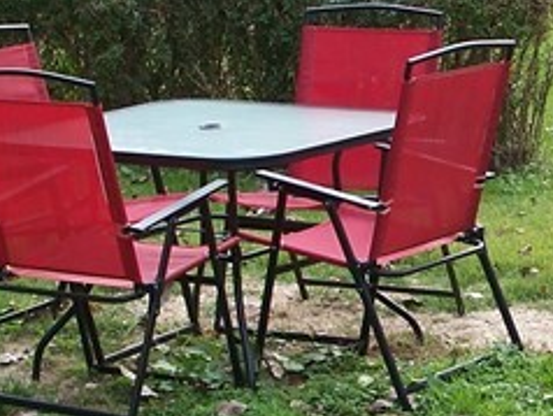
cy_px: 181
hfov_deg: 12.3
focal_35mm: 159
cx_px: 502
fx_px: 2543
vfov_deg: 9.4
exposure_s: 1/200
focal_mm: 7.8
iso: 64
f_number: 2.8
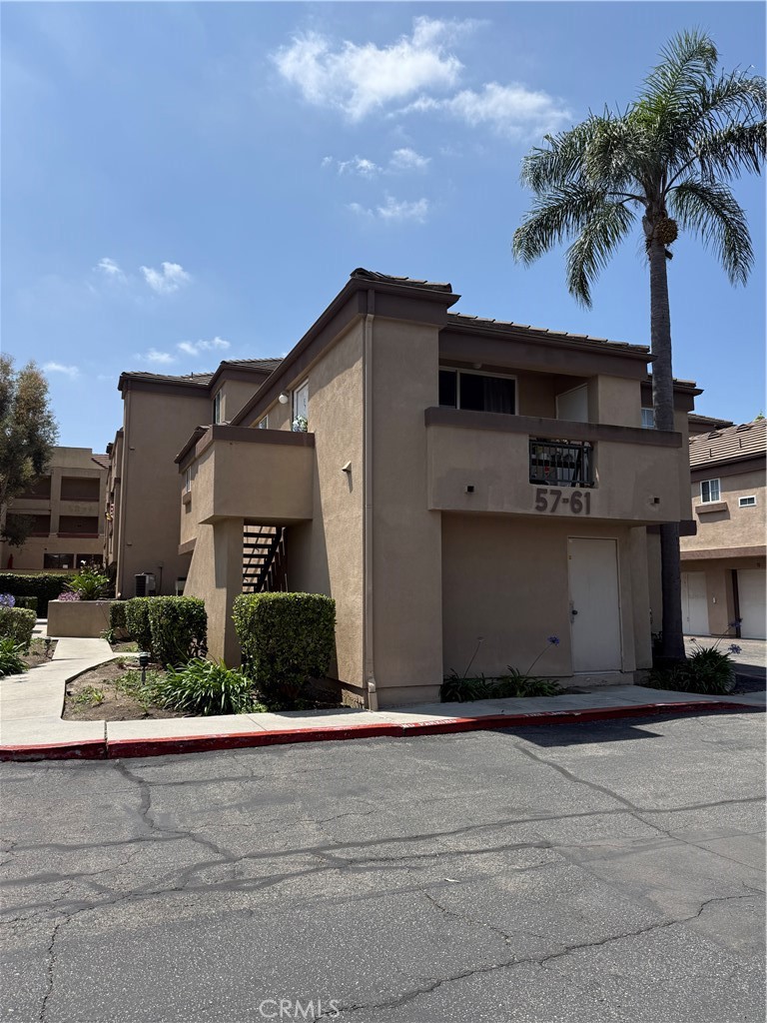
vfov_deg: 71.6
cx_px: 384
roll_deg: +1.7
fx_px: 709
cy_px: 512
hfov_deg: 56.8
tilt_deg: +8.8
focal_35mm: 24
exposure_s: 1/5319
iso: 80
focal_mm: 6.76
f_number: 1.78
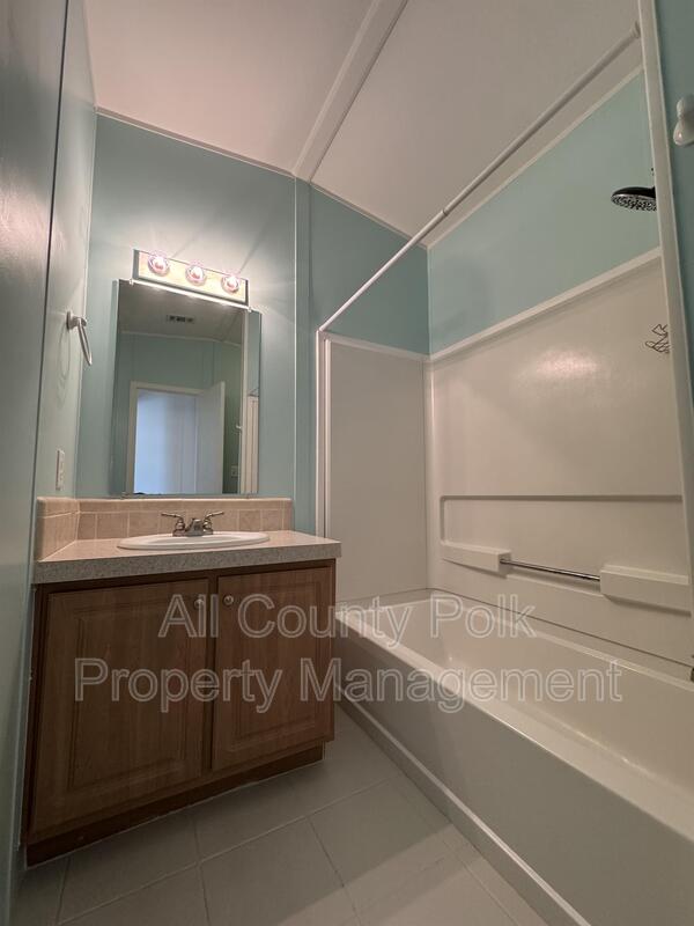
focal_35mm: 14
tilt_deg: +3.9
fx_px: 374
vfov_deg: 102.1
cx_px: 347
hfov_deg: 85.7
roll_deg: +0.6
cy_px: 463
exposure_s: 1/120
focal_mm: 2.22
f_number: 2.2
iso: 250
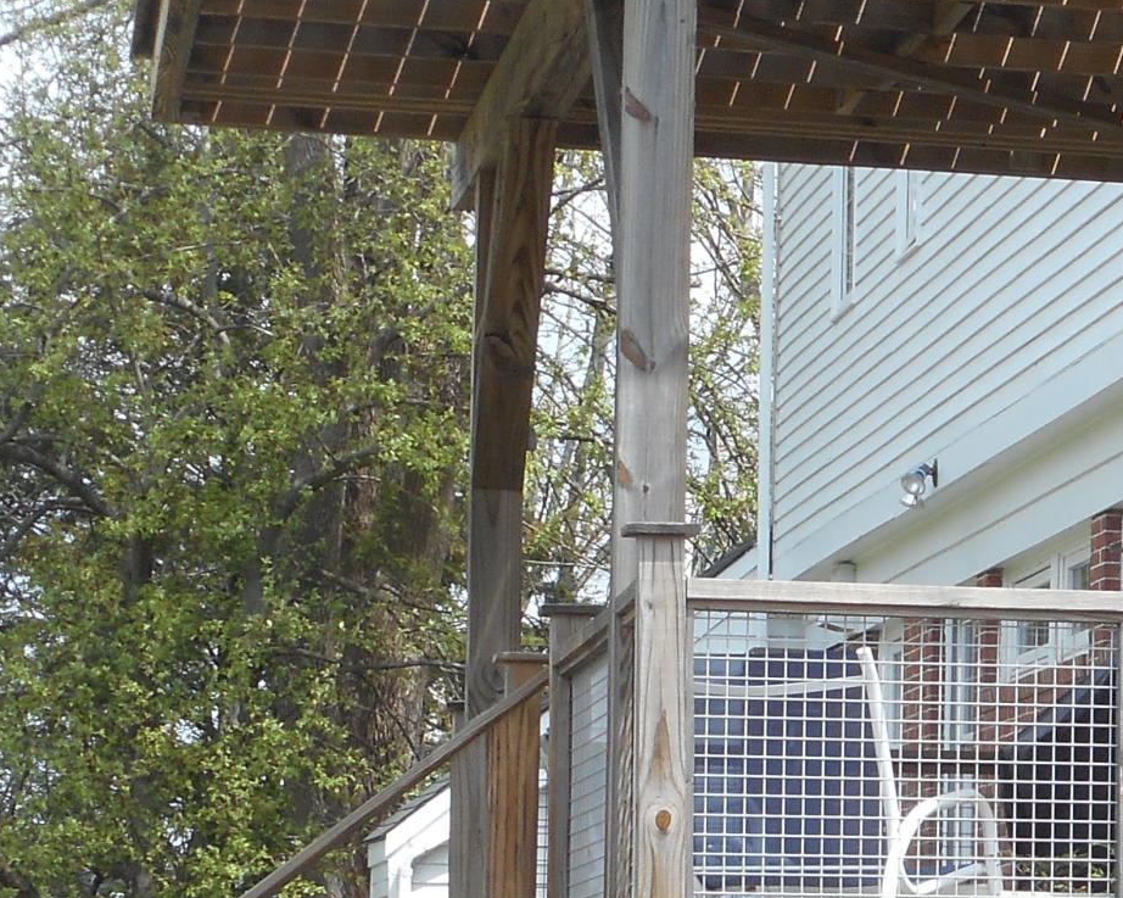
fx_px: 5383
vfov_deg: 9.5
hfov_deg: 11.5
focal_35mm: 162
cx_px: 1547
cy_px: 742
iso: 80
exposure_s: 1/200
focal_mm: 9.1
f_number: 4.9
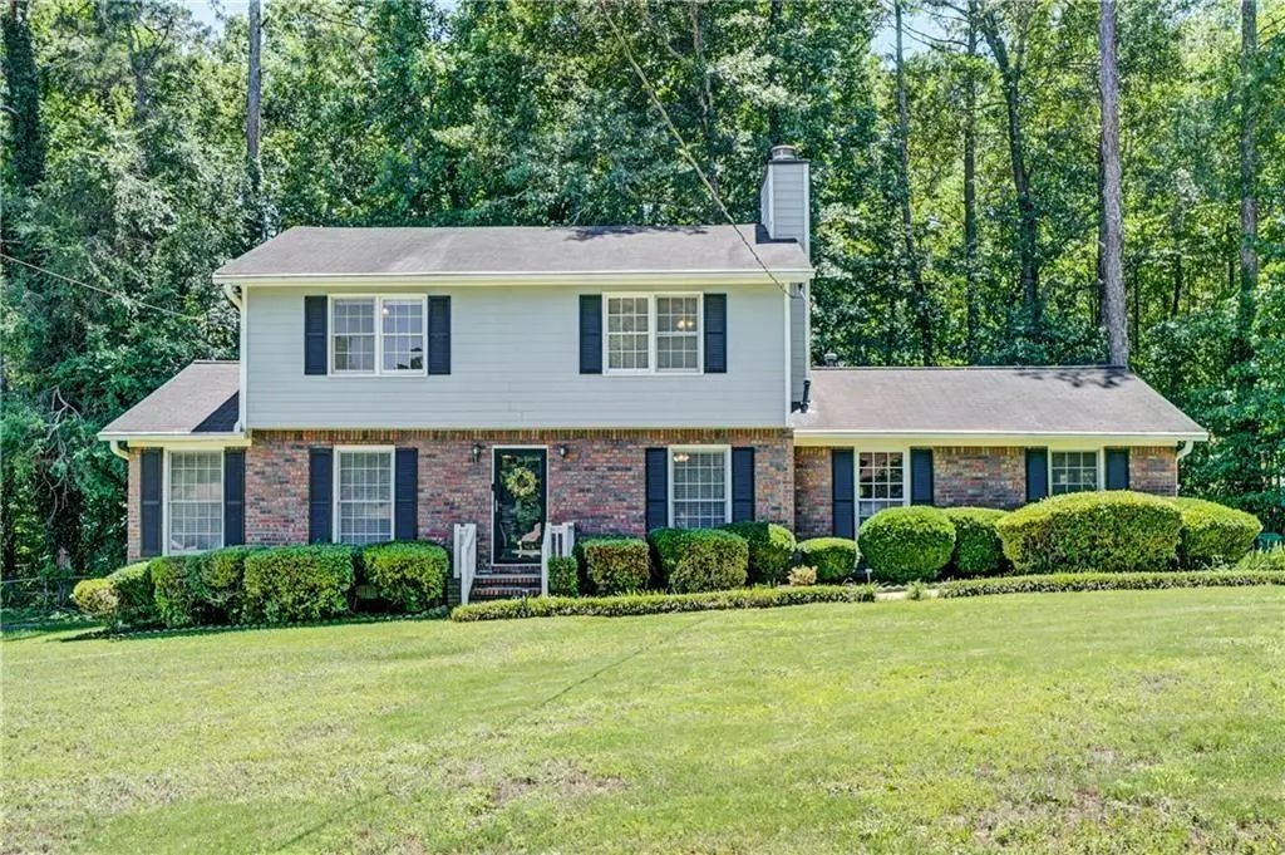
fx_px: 856
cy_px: 428
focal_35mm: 24
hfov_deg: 73.8
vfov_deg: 53.1
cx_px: 642
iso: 400
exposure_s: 1/250
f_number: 8
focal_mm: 24
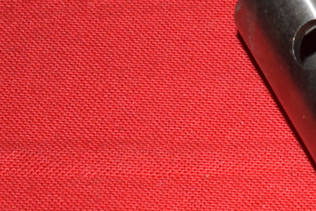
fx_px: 2354
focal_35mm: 268
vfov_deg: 5.1
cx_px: 634
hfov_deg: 7.4
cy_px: 24
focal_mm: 36
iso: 640
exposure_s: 1/125
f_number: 5
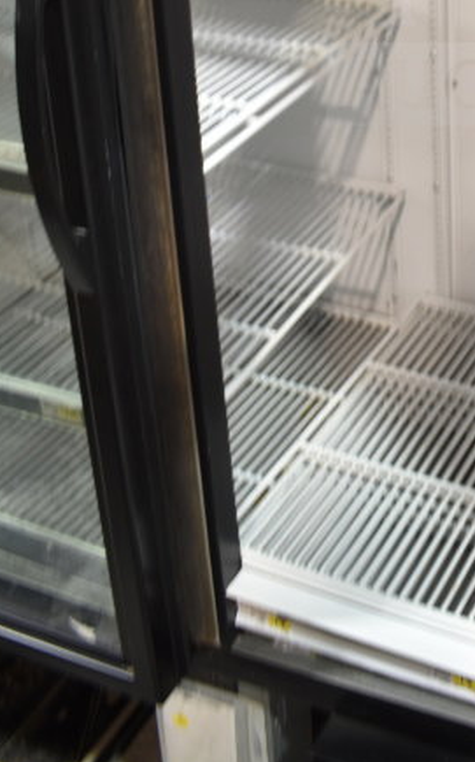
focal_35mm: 58
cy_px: -13
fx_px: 1202
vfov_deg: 32.1
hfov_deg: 21.2
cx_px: 522
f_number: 3.5
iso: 450
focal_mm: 18
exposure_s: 1/30
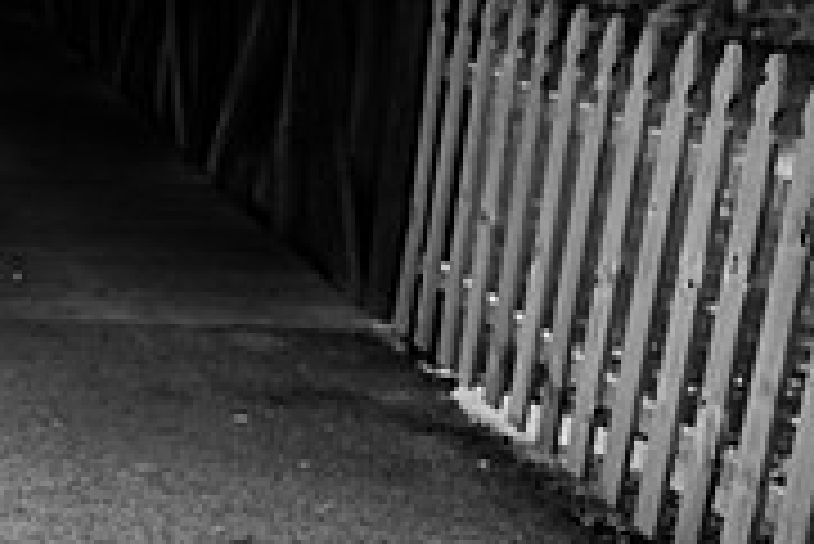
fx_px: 1742
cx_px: -211
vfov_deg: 17.7
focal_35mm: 77
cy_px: 366
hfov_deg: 23.6
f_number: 2.2
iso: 200
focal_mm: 24
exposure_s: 1/800
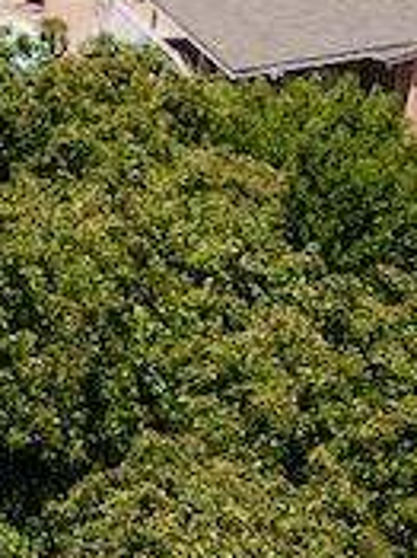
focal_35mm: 176
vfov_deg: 11.2
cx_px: -796
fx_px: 2830
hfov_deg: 7.5
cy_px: 140
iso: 110
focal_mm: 4.5
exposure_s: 1/725
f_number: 2.8
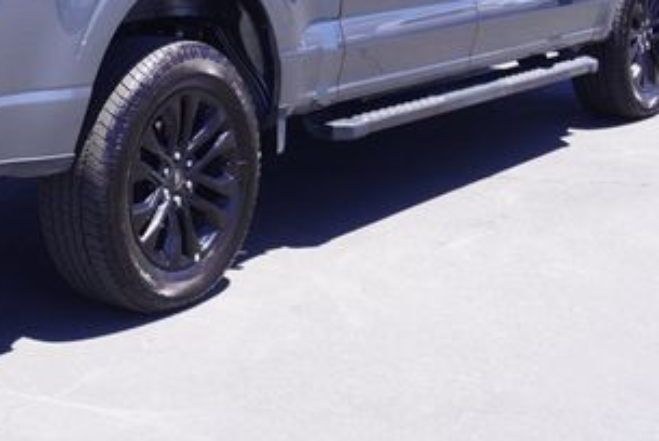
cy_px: 6
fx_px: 1612
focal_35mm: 88
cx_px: 106
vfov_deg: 15.3
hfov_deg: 22.7
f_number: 7.1
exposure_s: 1/100
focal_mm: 28
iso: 100
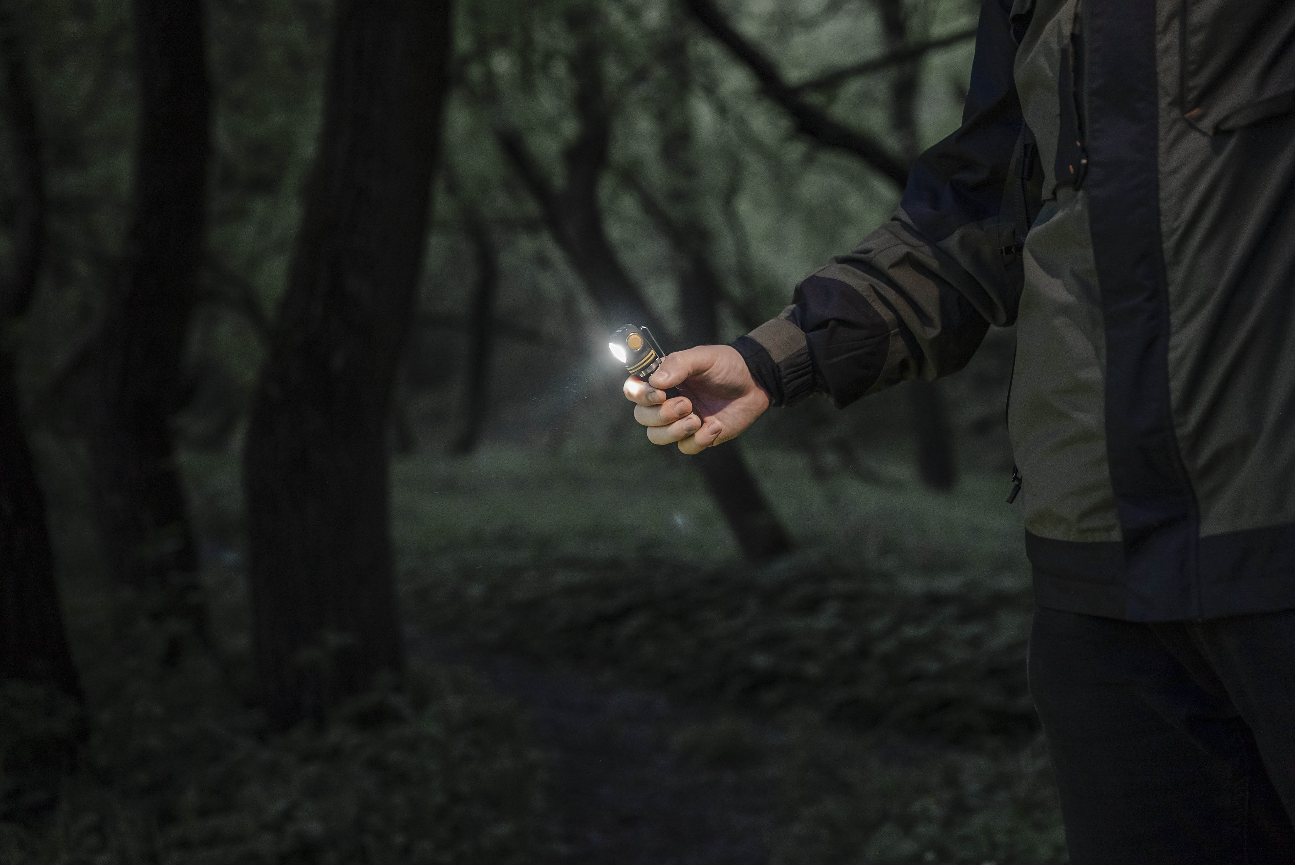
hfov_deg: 39.6
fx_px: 1800
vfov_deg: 27.0
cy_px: 432
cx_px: 648
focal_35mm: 50
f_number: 2.8
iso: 1000
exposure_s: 1/25
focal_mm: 50
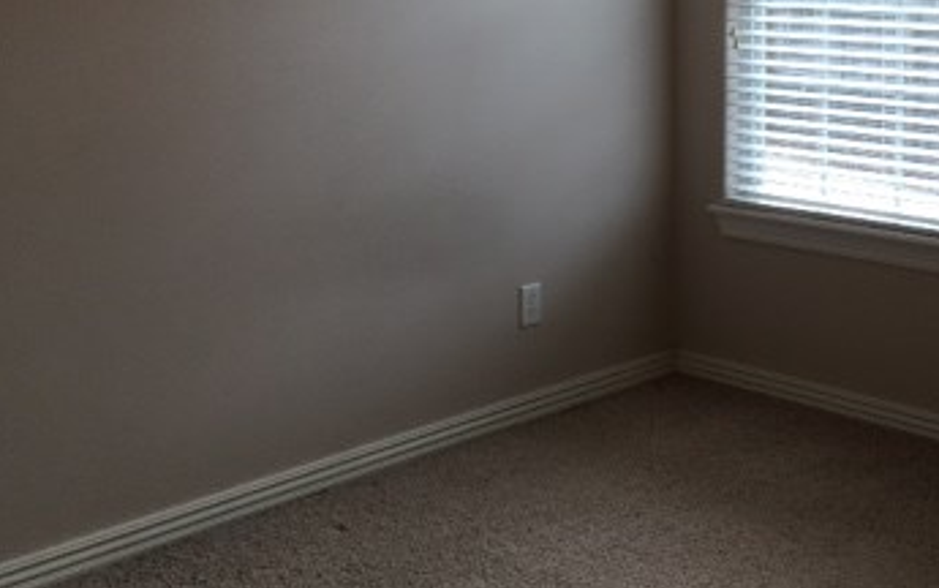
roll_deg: +0.7
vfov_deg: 22.4
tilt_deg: -6.1
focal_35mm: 57
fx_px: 1459
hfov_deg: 35.0
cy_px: 109
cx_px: 689
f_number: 2.2
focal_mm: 4.15
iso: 40
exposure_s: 1/120
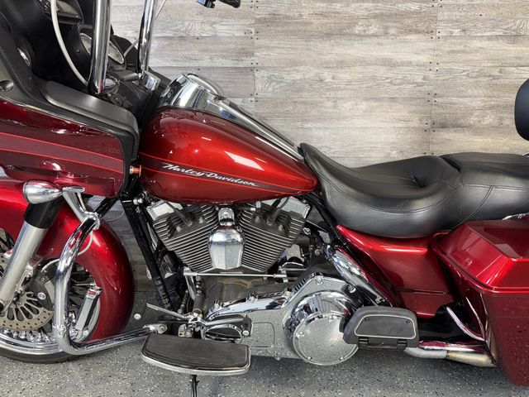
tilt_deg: -6.1
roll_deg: -0.3
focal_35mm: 24
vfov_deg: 56.8
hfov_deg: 71.6
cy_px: 198
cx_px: 264
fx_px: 367
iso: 64
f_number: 1.78
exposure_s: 1/27
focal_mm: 6.76
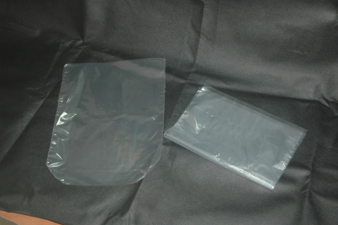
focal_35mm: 48
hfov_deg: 41.1
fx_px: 450
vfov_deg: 28.0
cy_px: 112
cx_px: 169
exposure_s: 1/60
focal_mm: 32
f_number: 4
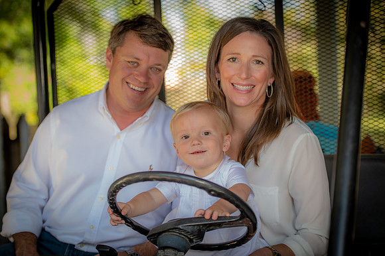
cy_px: 128
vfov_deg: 16.6
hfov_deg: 24.8
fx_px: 876
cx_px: 192
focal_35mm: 82
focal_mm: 82
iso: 50
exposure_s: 1/80
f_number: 2.8
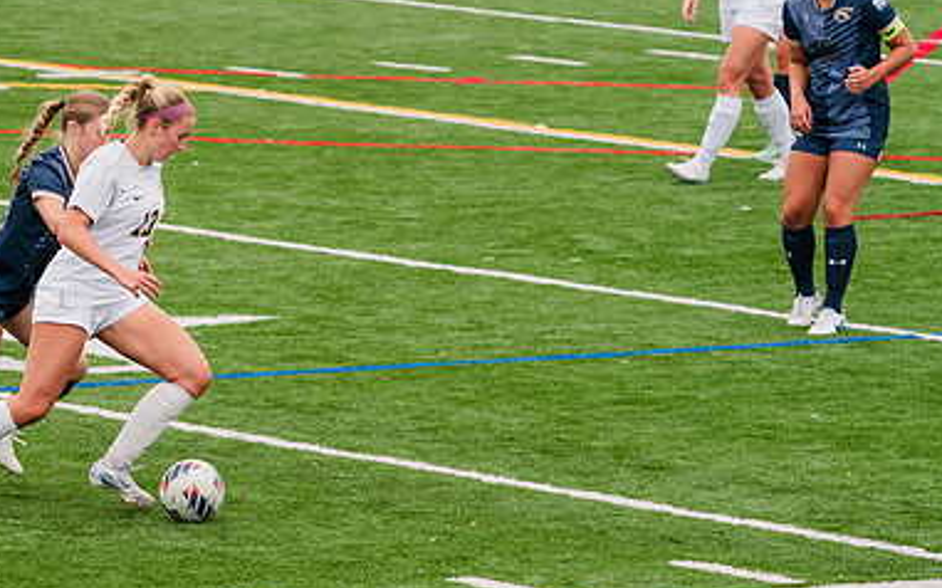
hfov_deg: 5.1
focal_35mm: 409
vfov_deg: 3.2
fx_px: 10499
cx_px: 74
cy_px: 278
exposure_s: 1/1600
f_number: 5.6
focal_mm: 200
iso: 640
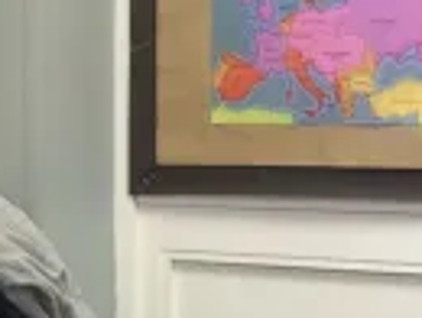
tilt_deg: -11.1
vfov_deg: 8.3
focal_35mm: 177
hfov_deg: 10.8
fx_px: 2162
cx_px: -162
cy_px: 396
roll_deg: +2.3
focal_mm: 3.3
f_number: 2.4
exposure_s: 1/25
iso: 40
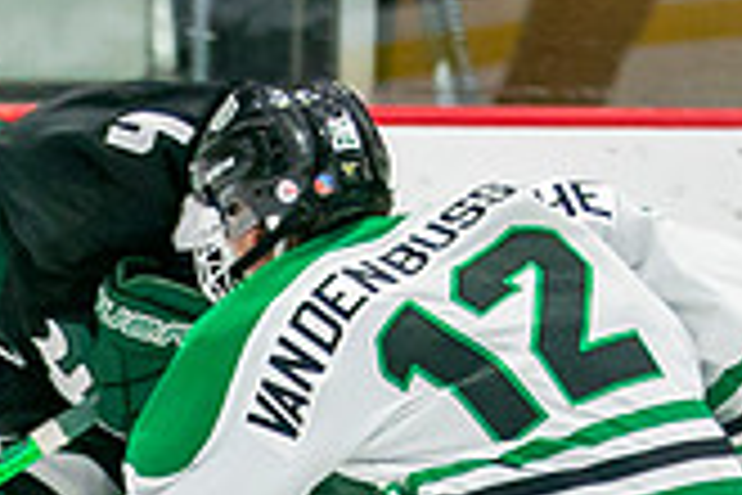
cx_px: 66
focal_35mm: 947
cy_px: 1100
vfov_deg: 1.4
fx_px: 19517
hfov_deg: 2.2
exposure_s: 1/640
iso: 640
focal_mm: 123
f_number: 3.2
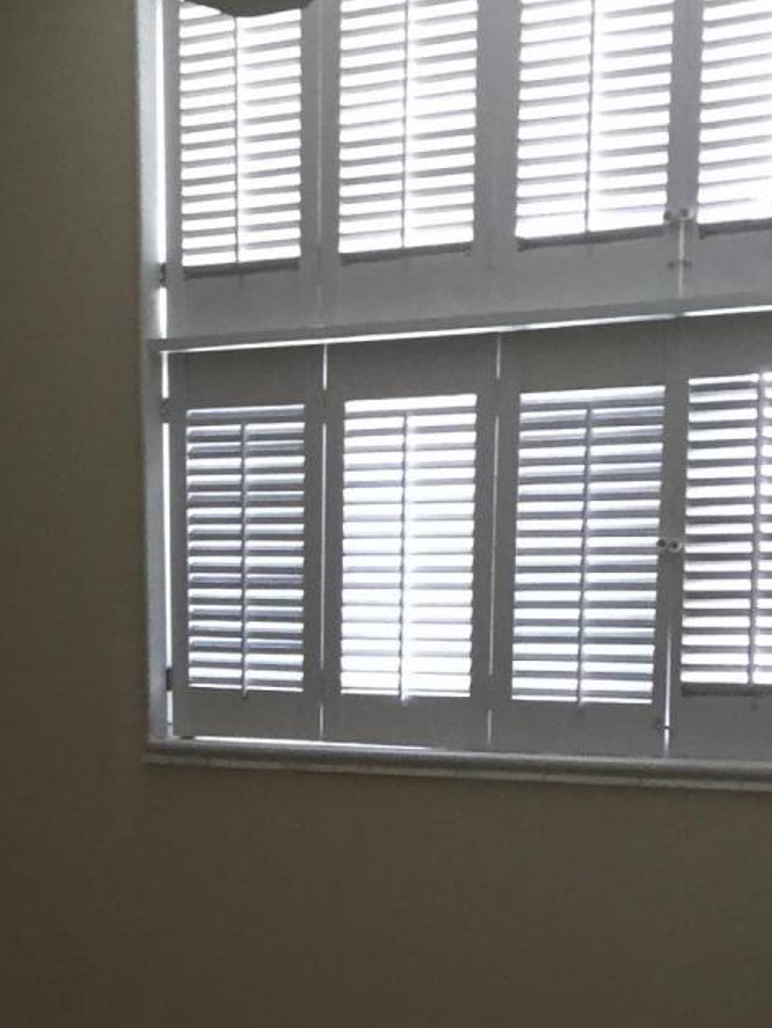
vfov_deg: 20.1
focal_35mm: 92
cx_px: -13
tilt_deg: -14.8
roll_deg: +2.2
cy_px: 1206
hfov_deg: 15.7
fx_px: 2734
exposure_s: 1/30
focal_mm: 4.15
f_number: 2.2
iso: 125
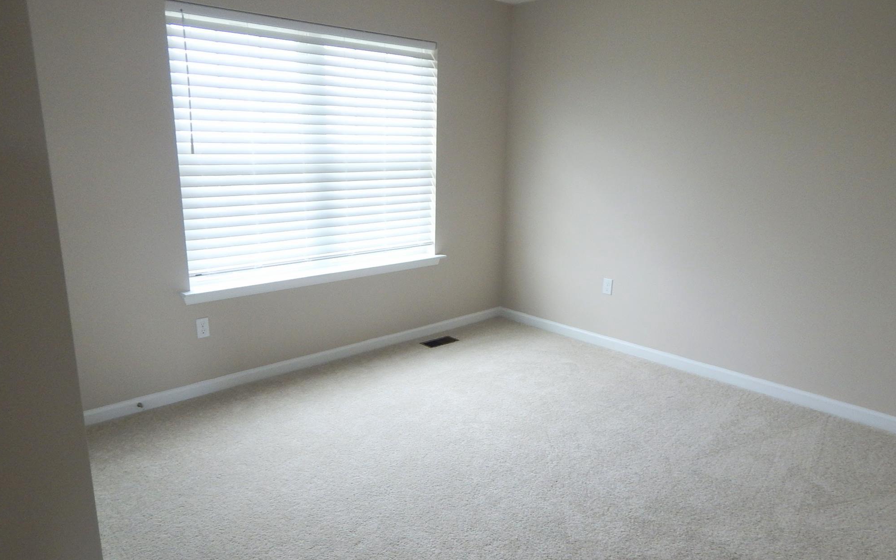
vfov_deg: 51.0
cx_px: 442
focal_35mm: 24
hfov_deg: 74.8
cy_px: 300
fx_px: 586
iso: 160
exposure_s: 1/30
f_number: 3
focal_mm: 4
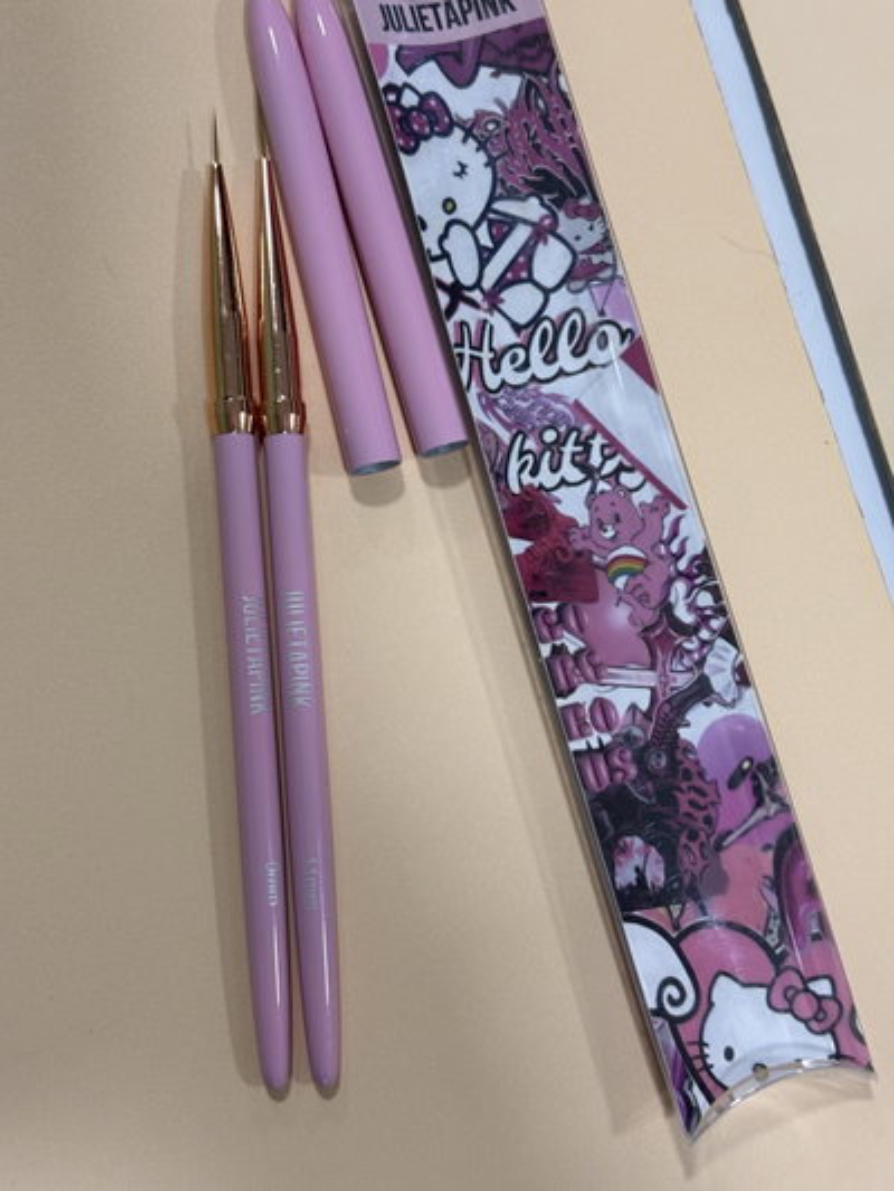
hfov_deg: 28.0
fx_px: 1790
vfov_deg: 36.8
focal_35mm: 52
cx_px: 447
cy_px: 596
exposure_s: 1/50
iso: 125
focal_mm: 5.96
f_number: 1.6
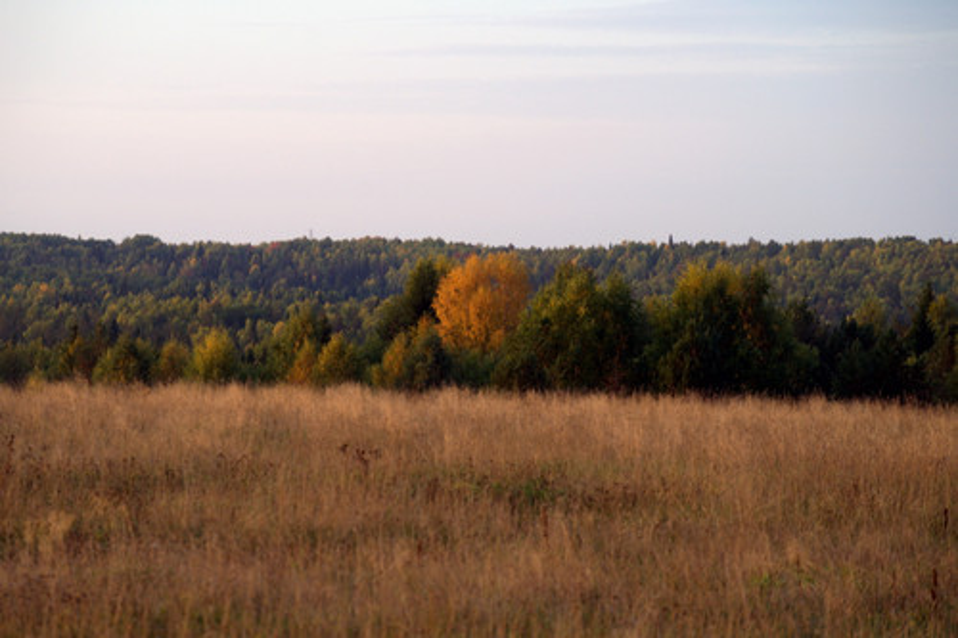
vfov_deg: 6.8
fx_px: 5387
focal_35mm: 202
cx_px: 479
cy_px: 319
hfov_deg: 10.2
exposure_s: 1/125
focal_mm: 135
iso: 320
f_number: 8
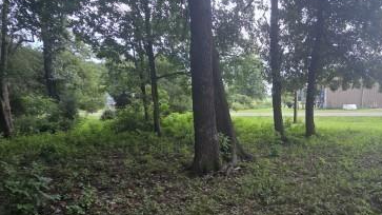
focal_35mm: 25
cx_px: 253
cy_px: 153
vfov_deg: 44.9
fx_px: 253
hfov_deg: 72.0
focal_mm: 2.2
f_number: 2.2
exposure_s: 1/319
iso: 50
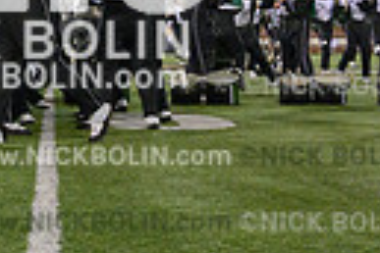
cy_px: -49
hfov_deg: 18.5
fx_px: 1140
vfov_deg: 12.4
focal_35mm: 108
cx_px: 3
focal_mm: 24
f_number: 4
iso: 5000
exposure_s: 1/1000
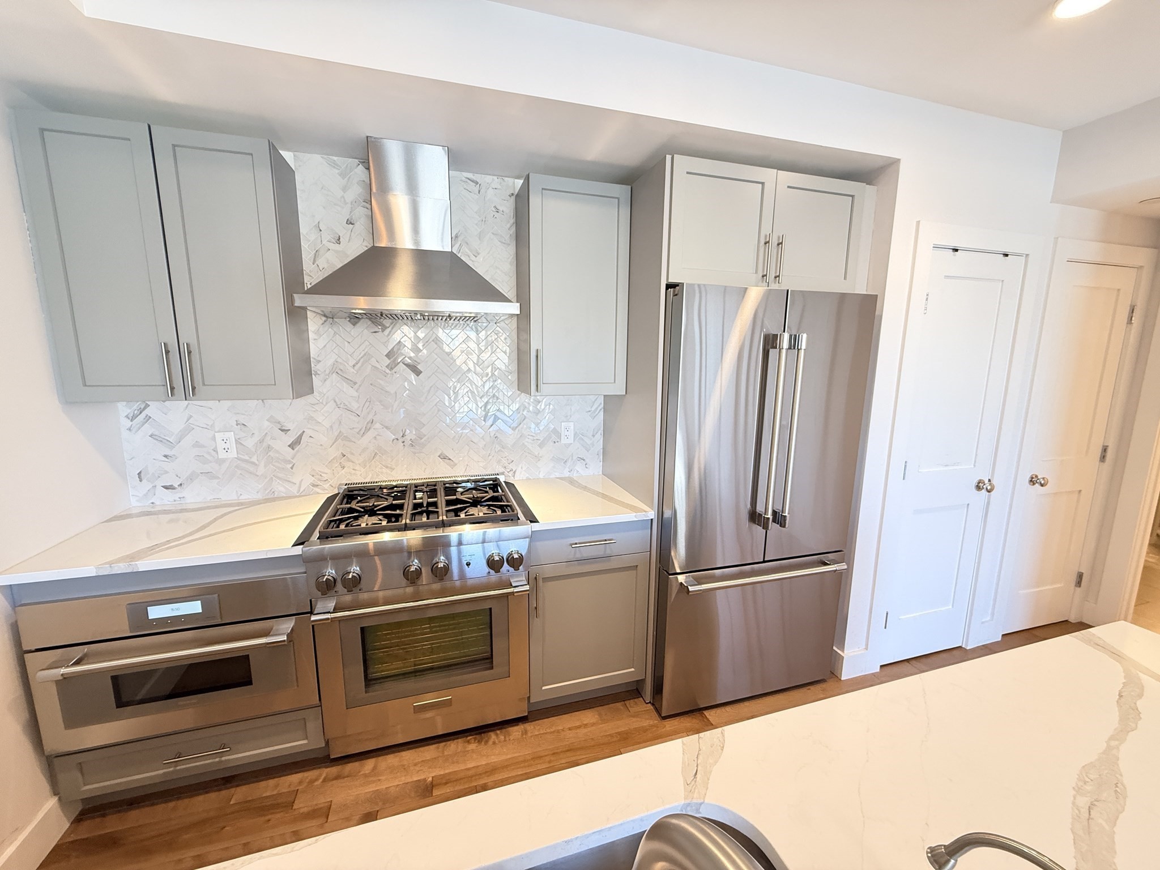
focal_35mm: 14
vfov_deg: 85.7
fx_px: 469
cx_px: 580
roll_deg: -0.5
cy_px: 435
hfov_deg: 102.1
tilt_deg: -9.8
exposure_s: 1/60
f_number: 2.2
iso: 250
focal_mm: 2.22
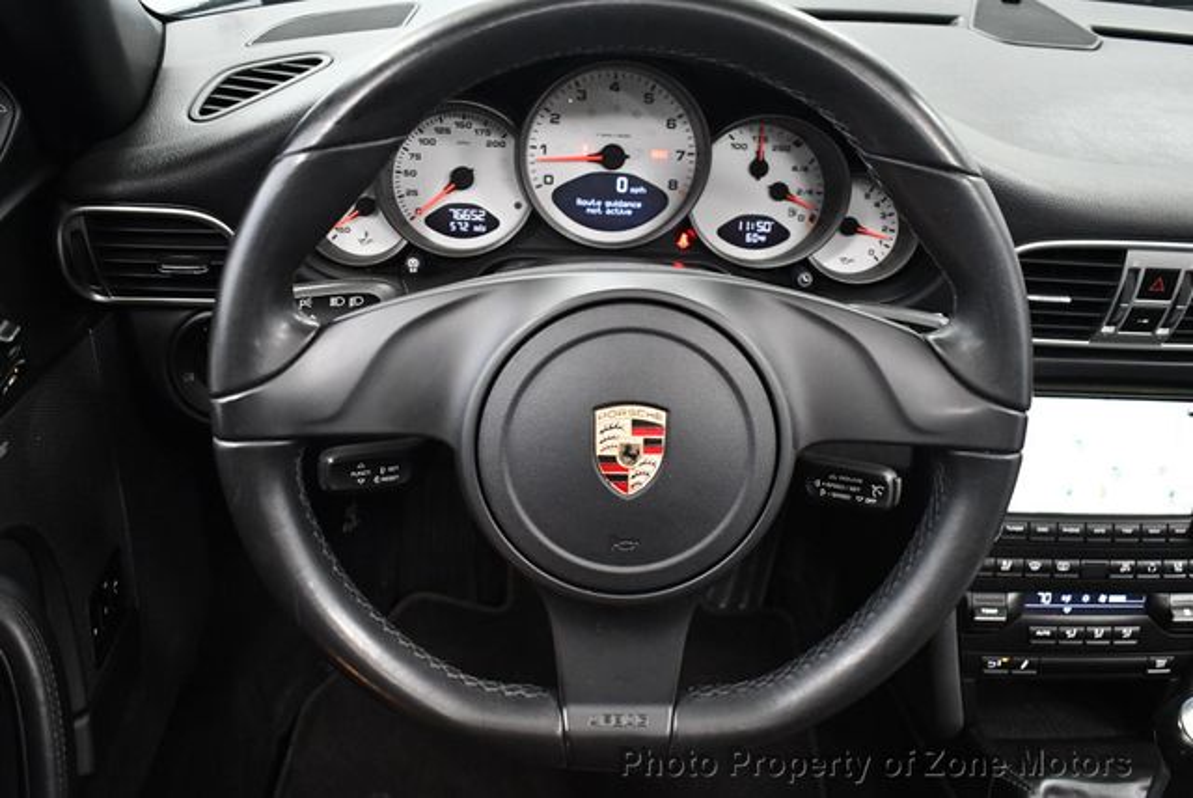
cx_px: 596
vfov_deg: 36.9
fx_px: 1194
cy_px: 399
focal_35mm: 36
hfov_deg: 53.1
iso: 3200
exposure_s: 1/80
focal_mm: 18
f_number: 3.5
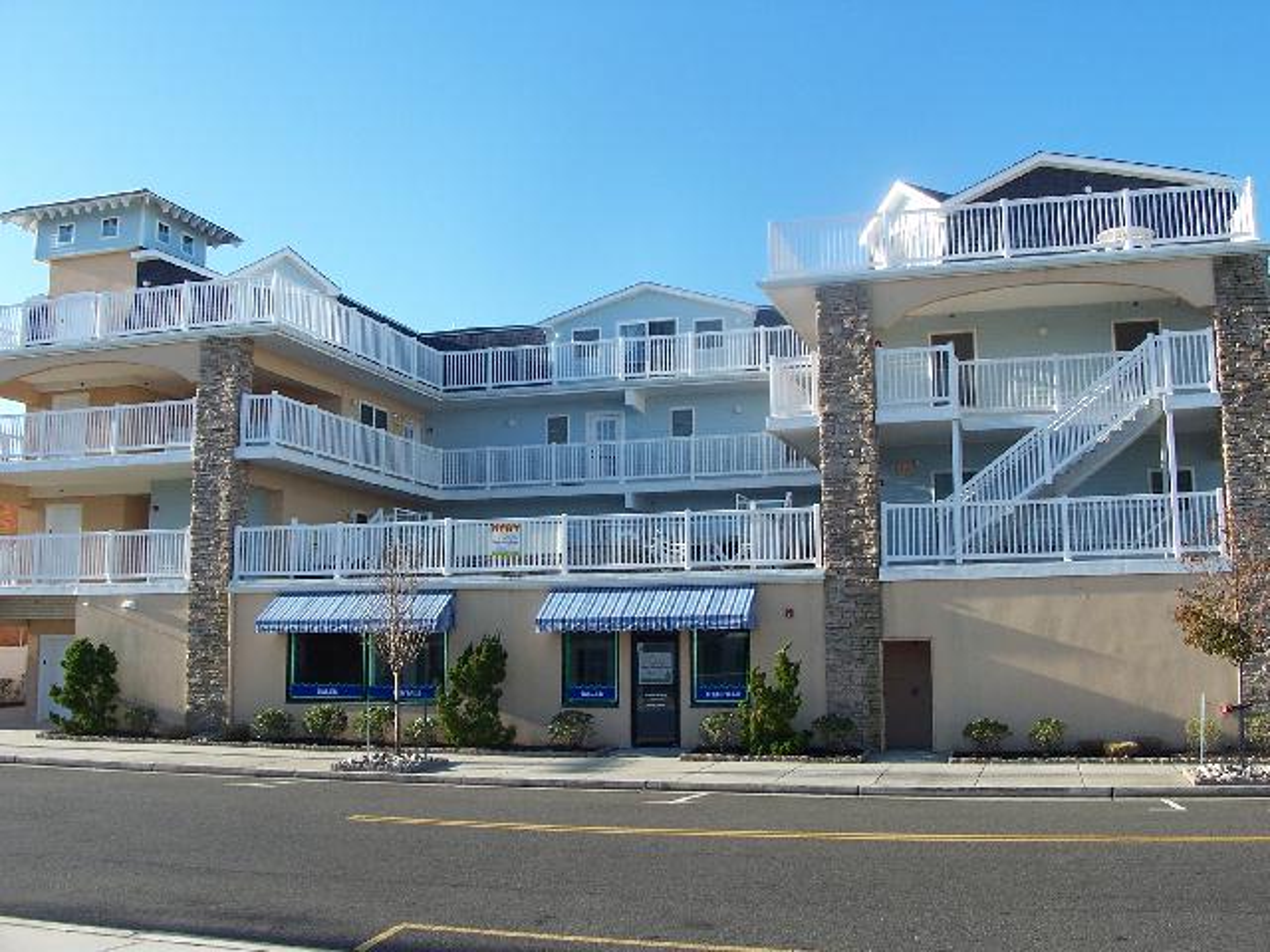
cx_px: 635
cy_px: 476
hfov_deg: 52.6
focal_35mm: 35
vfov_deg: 40.7
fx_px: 1284
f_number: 4
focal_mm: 6
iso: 80
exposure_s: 1/350
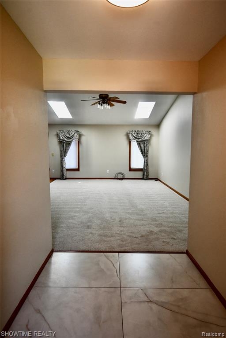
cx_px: 113
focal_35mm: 21
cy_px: 169
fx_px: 198
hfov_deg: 59.5
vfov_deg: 81.2
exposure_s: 1/250
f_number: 5
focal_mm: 14
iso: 560
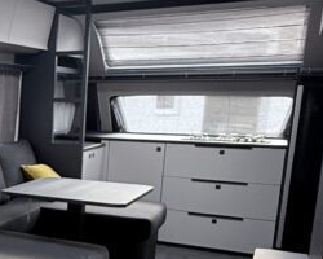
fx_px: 535
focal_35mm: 56
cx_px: -58
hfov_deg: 29.3
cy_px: 212
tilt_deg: -11.5
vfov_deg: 26.6
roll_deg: -0.9
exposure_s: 1/99
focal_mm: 2.22
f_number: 2.2
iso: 125
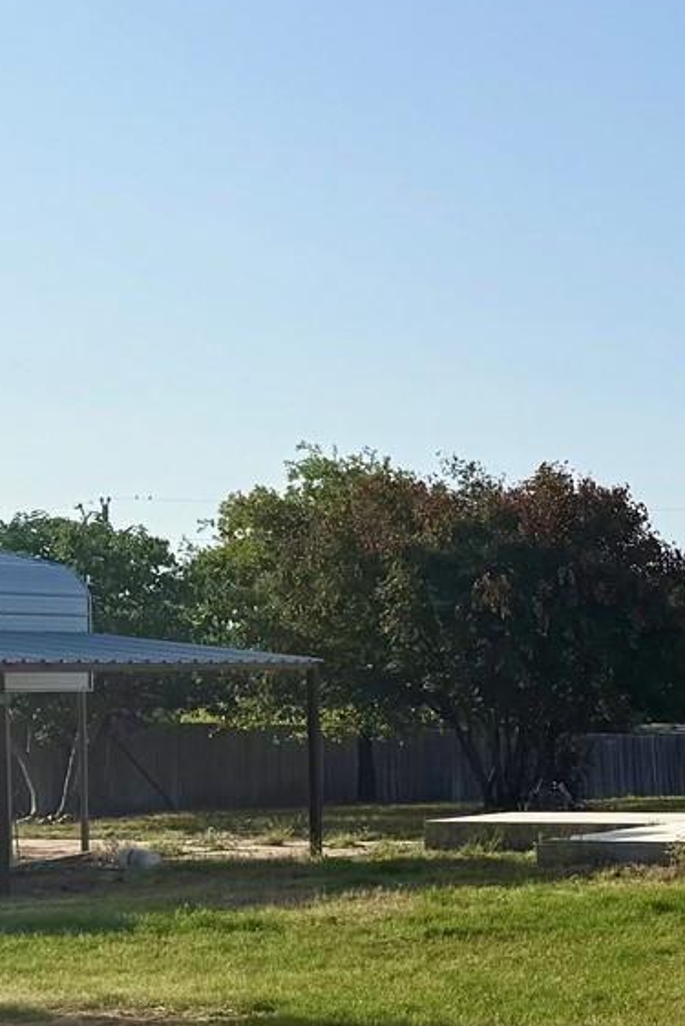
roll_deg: -0.6
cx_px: 1288
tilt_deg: -1.6
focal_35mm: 91
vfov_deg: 22.1
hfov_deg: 13.3
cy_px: 796
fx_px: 2595
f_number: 1.78
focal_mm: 6.76
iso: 80
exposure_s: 1/7353
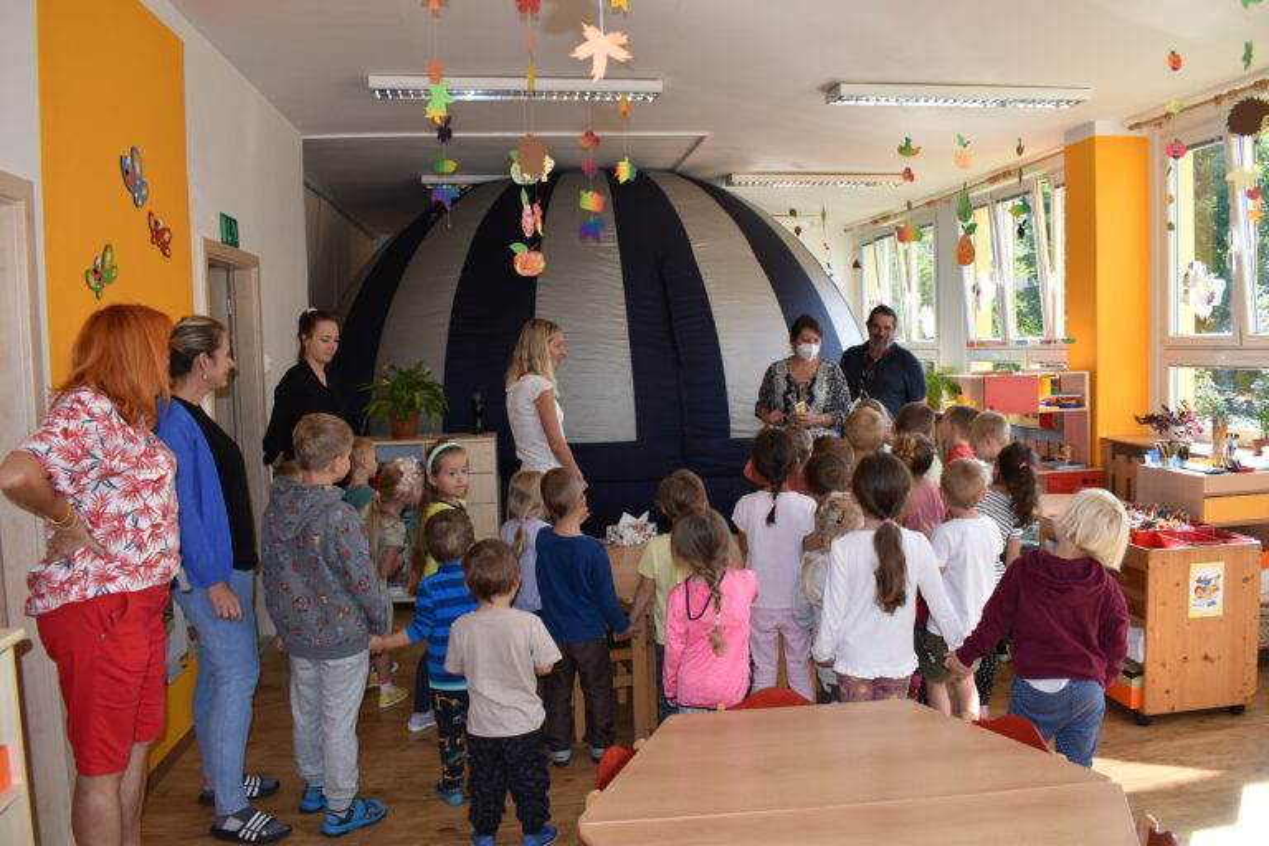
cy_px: 423
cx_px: 634
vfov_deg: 47.9
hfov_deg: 67.4
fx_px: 952
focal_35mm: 27
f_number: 5.6
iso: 320
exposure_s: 1/125
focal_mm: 18
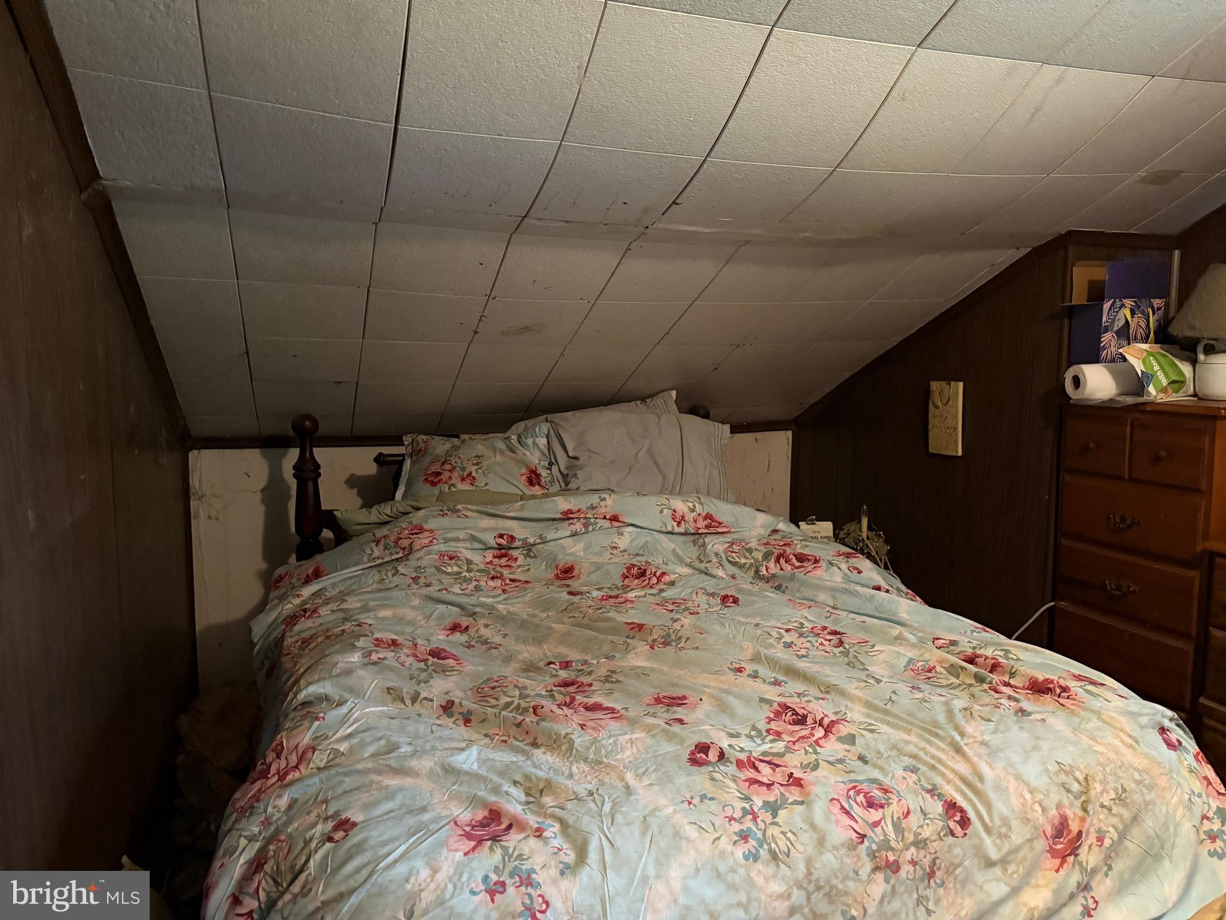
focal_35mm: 24
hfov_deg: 71.6
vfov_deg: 56.8
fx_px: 850
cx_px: 613
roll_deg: -0.6
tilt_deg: -5.5
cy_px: 460
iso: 1000
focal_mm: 6.76
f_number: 1.78
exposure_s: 1/30
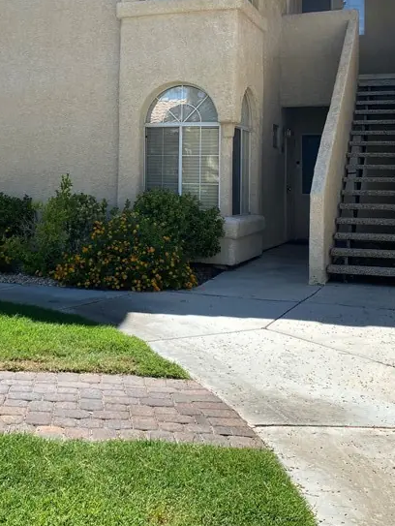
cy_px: 151
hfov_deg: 29.4
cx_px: 112
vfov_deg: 38.2
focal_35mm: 49
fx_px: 745
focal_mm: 4.25
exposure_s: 1/1898
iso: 32
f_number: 1.8
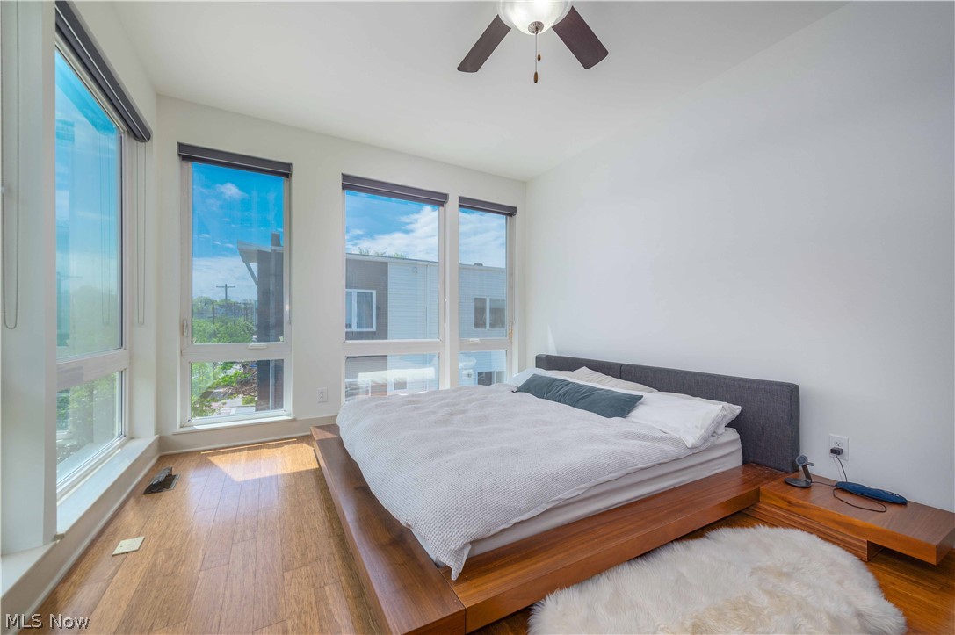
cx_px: 478
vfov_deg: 81.1
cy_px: 318
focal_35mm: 14
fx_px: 371
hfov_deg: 104.3
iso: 125
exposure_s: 1/100
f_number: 8
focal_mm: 14
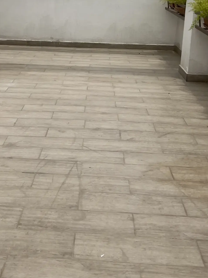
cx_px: 87
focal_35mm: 52
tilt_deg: -8.9
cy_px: 37
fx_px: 417
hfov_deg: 28.0
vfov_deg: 35.0
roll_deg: -2.6
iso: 50
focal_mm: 5.7
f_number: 1.5
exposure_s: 1/8000
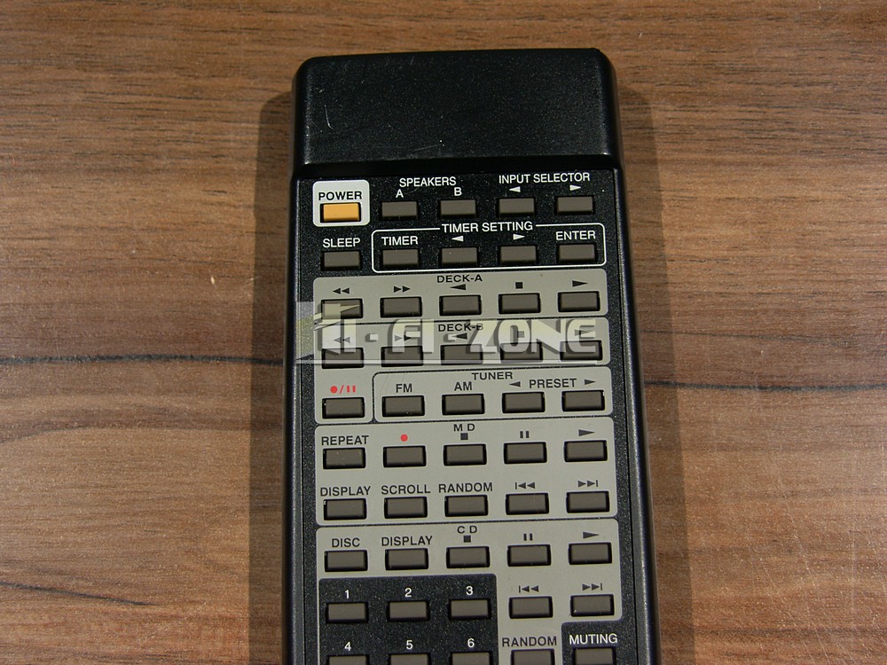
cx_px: 444
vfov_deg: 18.4
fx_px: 2050
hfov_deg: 24.4
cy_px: 332
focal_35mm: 80
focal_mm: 20.7
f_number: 3.2
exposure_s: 1/80
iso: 50
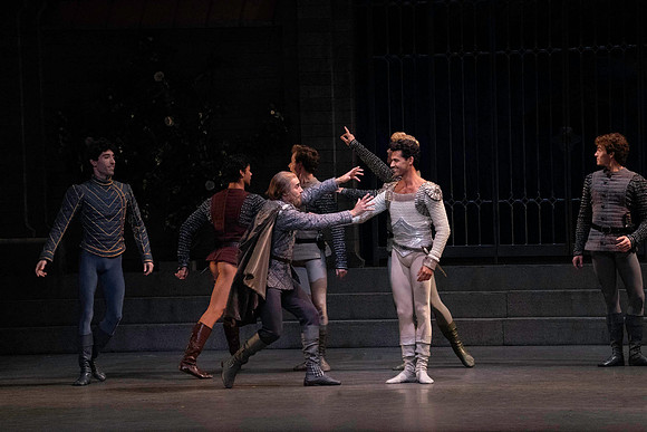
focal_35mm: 200
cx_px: 324
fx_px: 3595
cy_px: 216
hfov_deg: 10.3
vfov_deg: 6.9
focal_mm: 200
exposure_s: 1/400
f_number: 13
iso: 16000
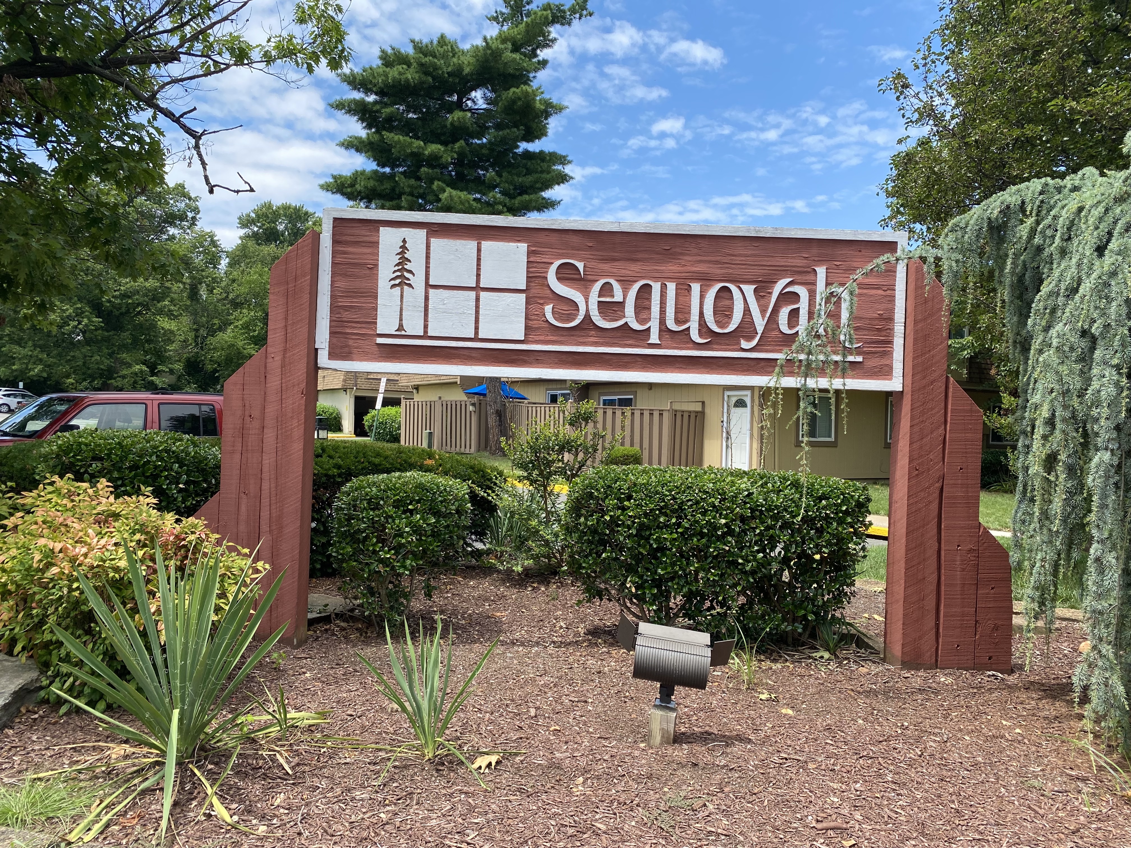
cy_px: 424
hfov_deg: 67.3
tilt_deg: +2.1
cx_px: 566
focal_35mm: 26
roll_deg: -0.7
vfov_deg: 53.1
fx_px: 849
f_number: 1.8
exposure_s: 1/1585
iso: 32
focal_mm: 4.25
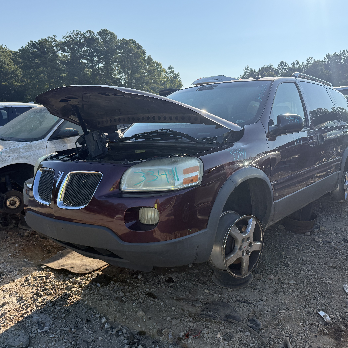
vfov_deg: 55.6
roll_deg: +1.0
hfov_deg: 55.4
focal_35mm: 29
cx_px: 197
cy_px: 172
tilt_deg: -6.5
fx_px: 330
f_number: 1.78
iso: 100
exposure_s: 1/2907
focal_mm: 6.76
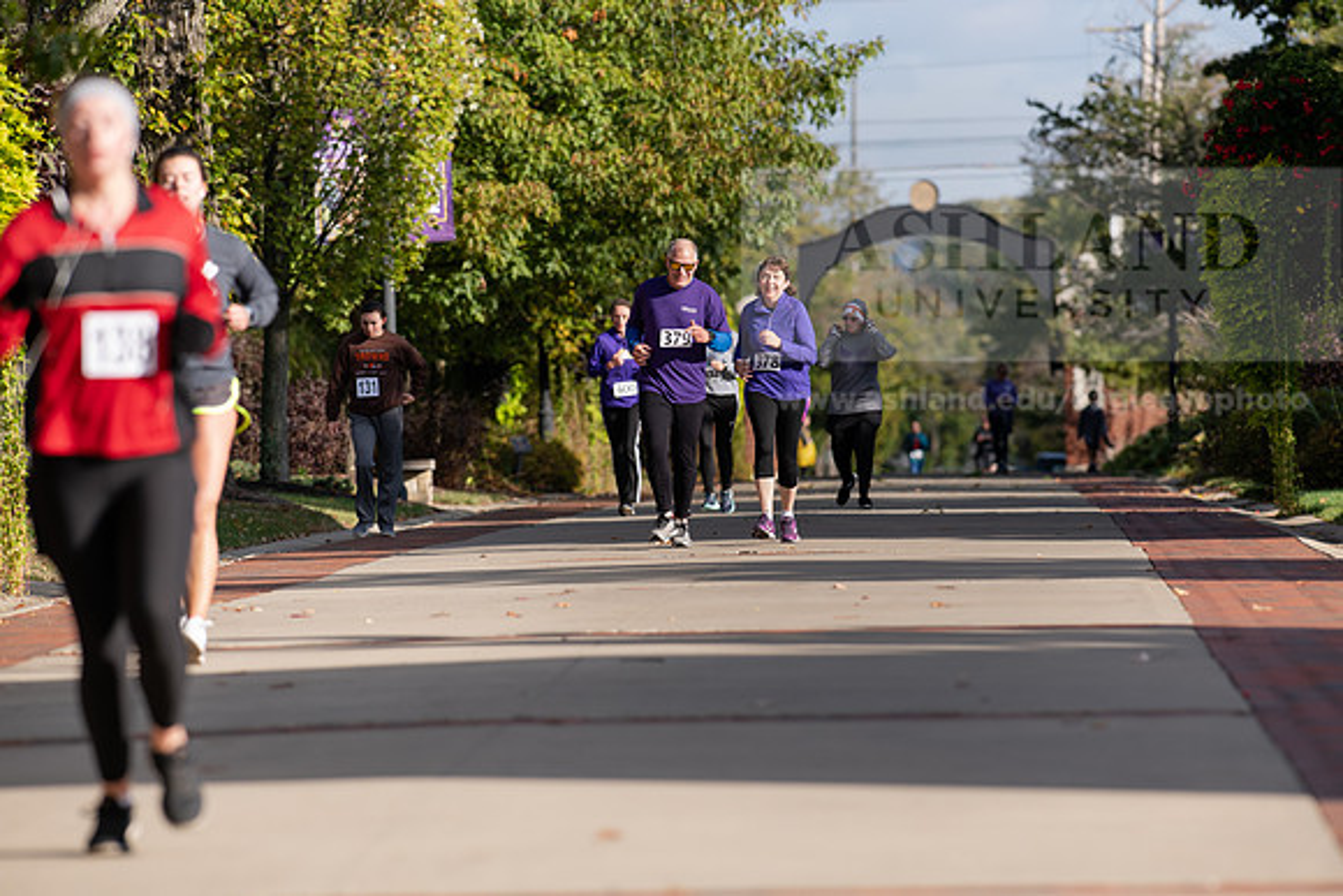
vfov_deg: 4.6
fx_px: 11194
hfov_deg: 6.9
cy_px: 448
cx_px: 672
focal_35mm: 300
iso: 200
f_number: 5.6
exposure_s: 1/640
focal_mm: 300
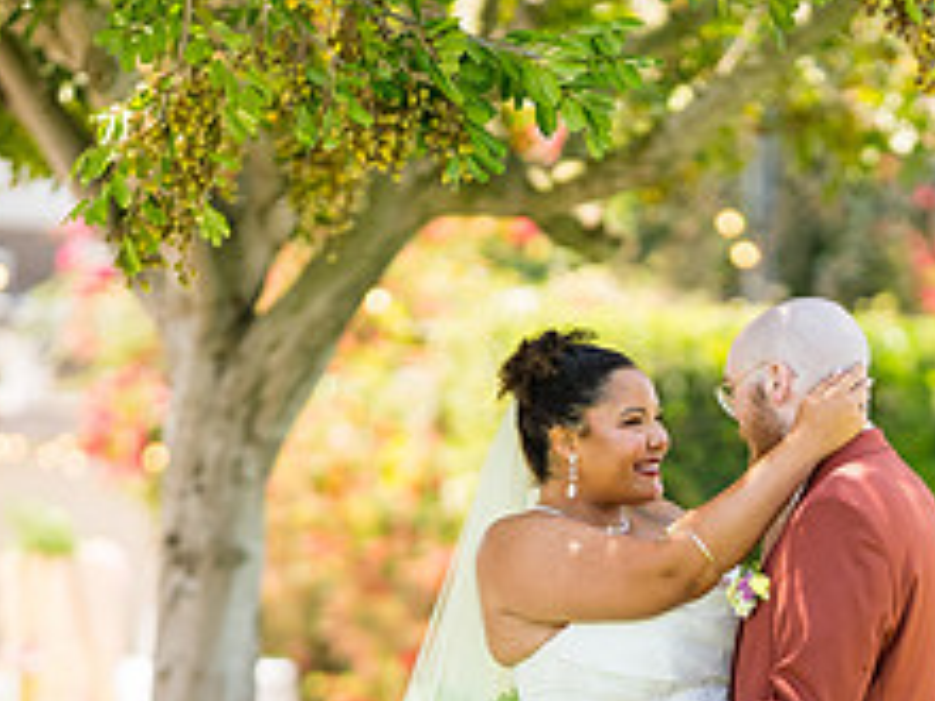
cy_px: 776
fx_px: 6239
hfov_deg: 8.6
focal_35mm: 231
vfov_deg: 6.4
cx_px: 666
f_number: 1.4
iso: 100
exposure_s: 1/1600
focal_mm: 85
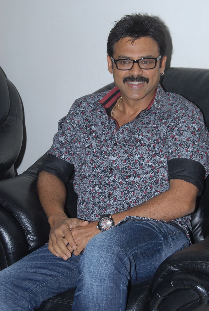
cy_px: 158
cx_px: 109
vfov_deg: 25.3
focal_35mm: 80
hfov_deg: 17.1
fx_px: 693
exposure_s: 1/125
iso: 200
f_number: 8
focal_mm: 50
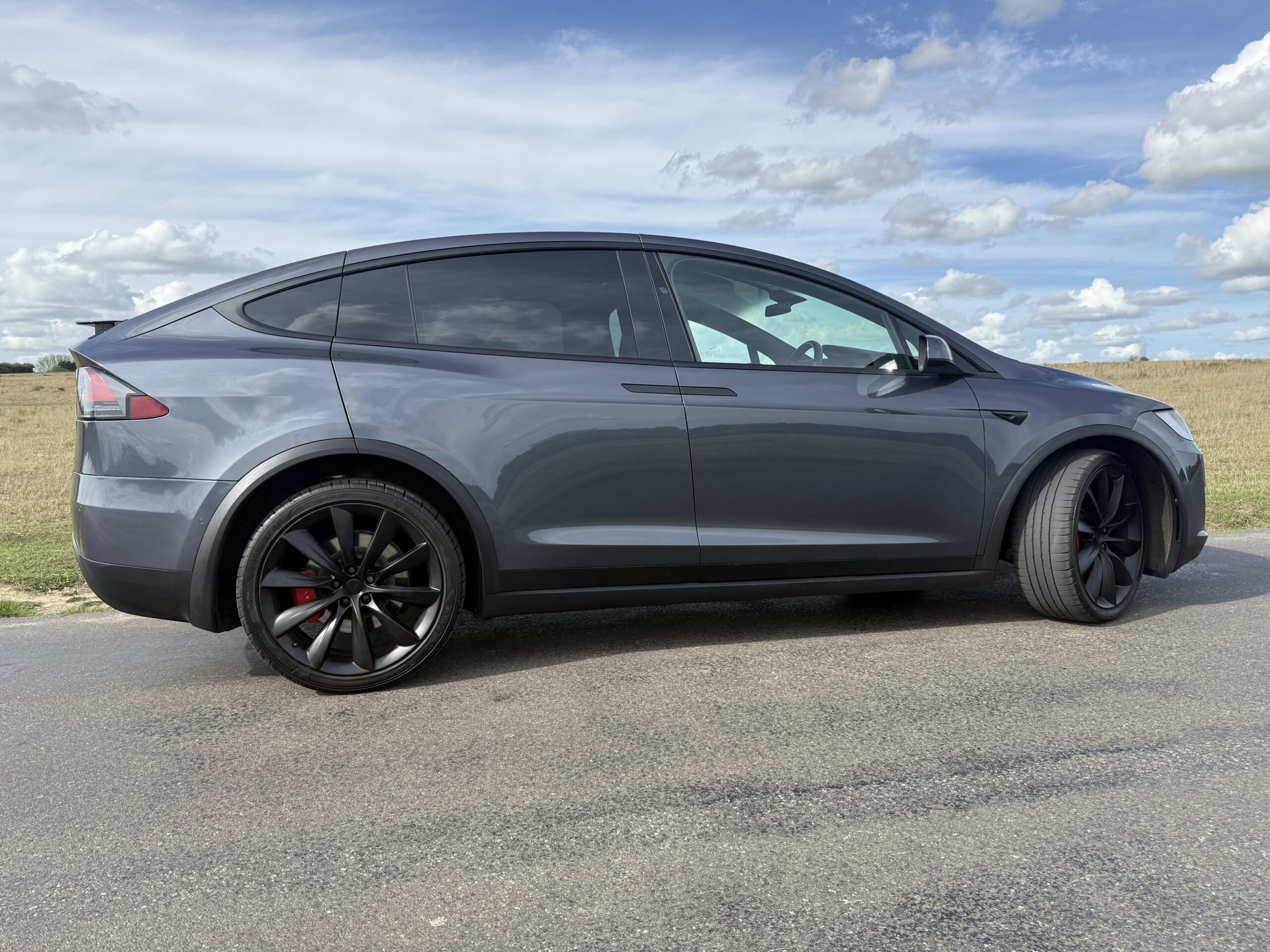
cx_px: 635
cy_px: 476
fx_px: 881
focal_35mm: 24
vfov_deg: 56.8
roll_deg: +1.2
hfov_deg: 71.6
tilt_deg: -3.4
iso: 80
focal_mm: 6.76
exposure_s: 1/2907
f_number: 1.78
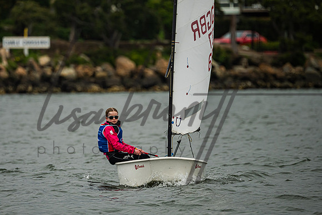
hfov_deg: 3.8
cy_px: 94
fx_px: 4852
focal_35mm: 542
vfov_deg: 2.5
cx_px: 108
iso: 320
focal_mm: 400
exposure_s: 1/3200
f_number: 5.6
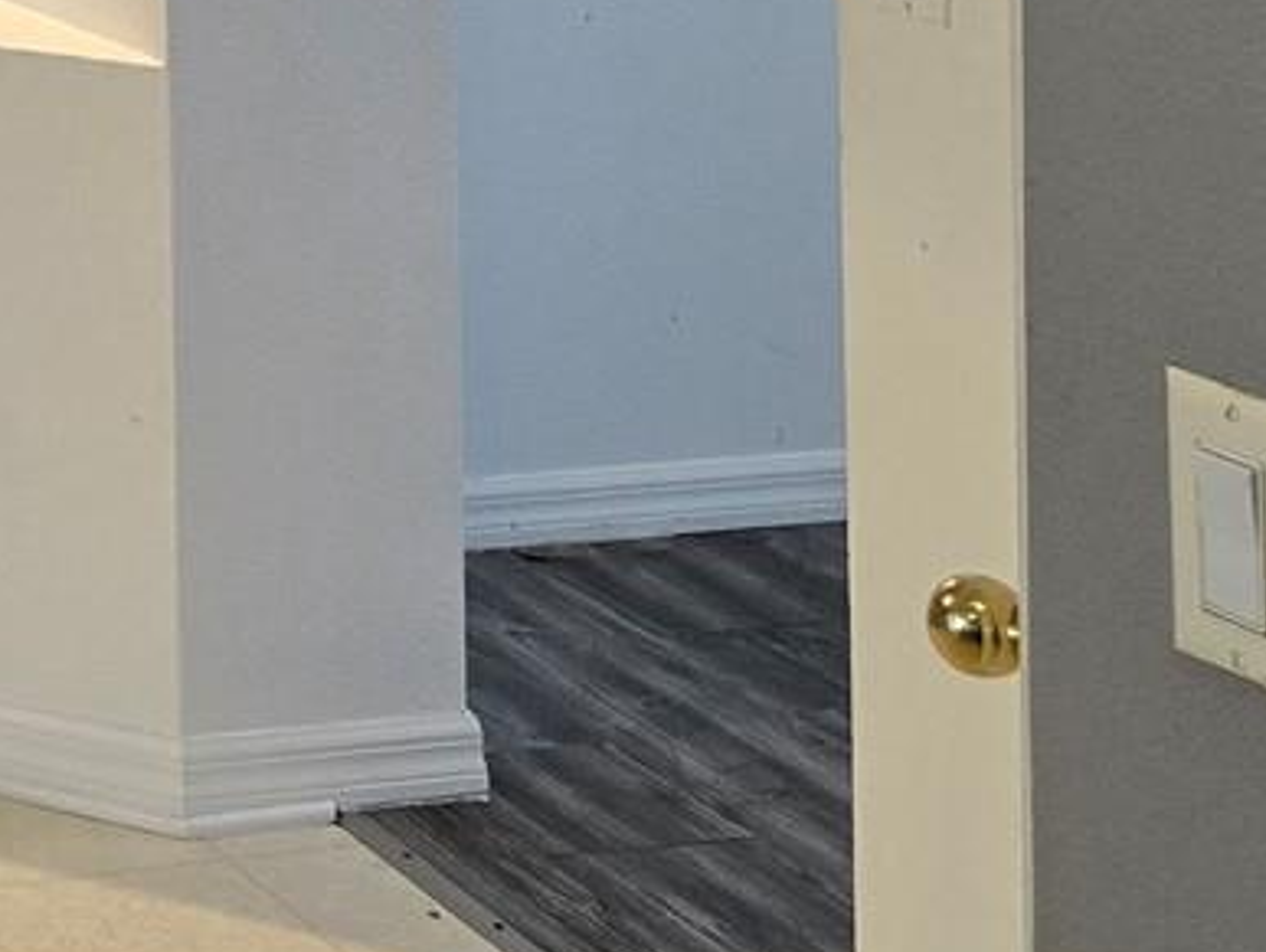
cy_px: -703
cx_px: -1008
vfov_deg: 14.0
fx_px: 3478
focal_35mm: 95
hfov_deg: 17.0
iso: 250
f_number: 1.7
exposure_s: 1/120
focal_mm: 6.3
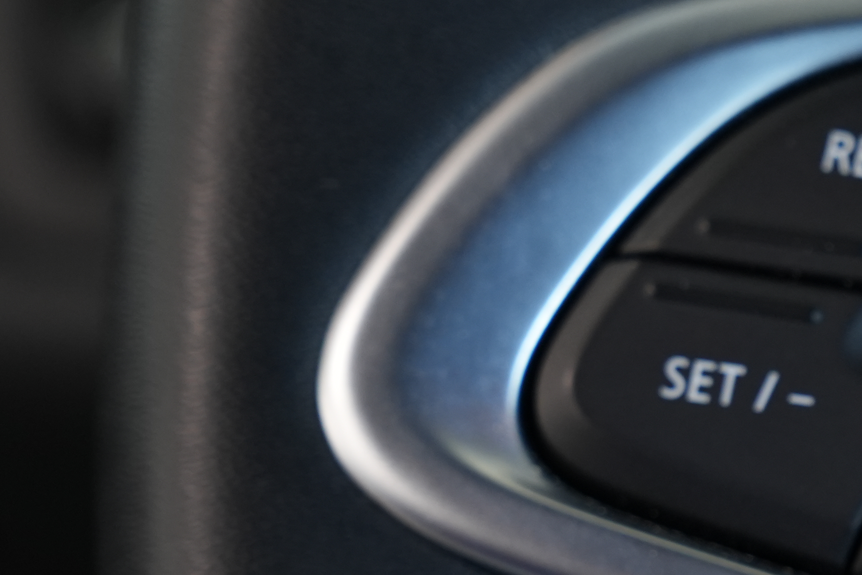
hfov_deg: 9.2
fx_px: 5243
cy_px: 405
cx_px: 1125
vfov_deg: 6.3
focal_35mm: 219
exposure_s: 1/20
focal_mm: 61
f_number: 5.6
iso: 800
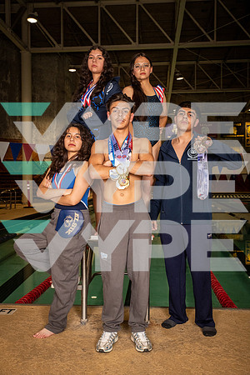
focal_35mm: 38
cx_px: 125
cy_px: 188
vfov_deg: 50.7
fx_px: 396
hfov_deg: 35.1
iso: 1000
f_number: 6.3
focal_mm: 38
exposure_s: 1/400
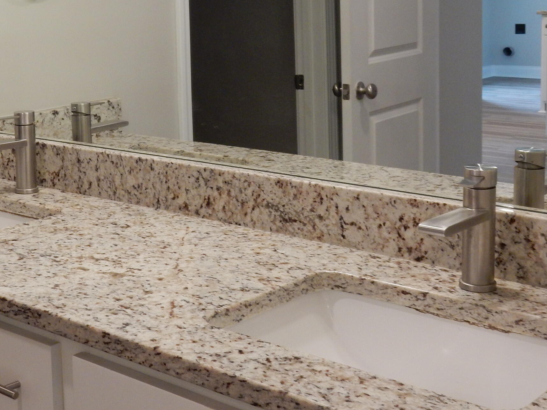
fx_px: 996
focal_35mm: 63
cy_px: 109
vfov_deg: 23.1
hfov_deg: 30.3
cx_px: 146
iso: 250
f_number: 4
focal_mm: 6.4
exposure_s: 1/30
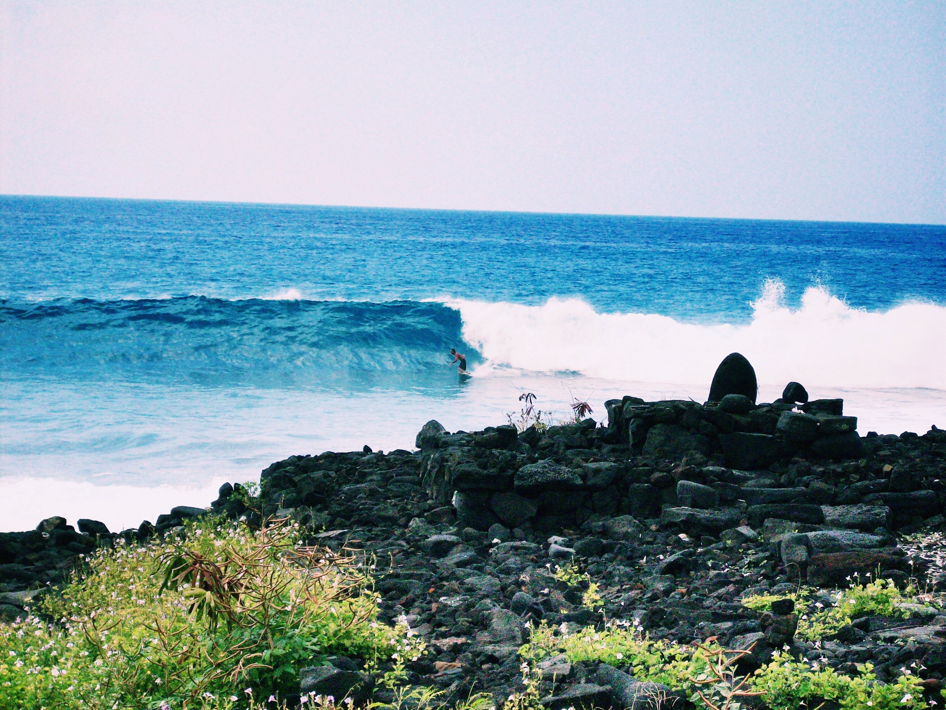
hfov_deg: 17.7
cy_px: 355
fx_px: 3033
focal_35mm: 111
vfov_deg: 13.3
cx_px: 473
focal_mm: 18.6
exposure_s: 1/696
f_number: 5.2
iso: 200
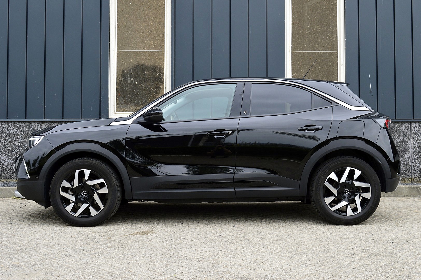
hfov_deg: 46.4
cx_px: 210
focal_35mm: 42
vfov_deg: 31.8
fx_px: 491
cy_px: 140
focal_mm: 28
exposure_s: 1/100
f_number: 9
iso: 400
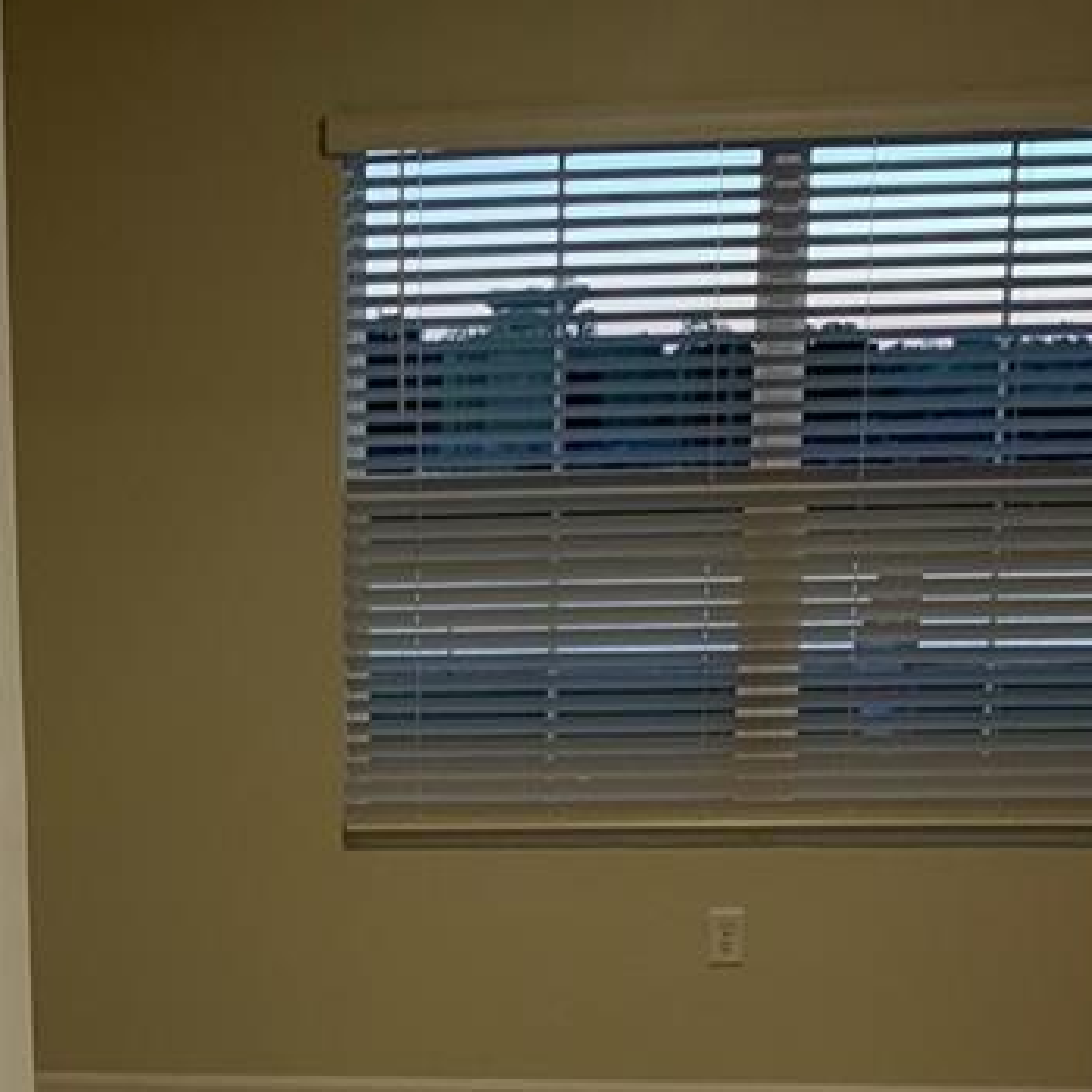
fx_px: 2820
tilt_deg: -13.1
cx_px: 178
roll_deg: +0.6
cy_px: 1126
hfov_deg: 21.6
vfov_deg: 21.1
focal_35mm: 79
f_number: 1.8
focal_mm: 4.25
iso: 100
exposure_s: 1/60
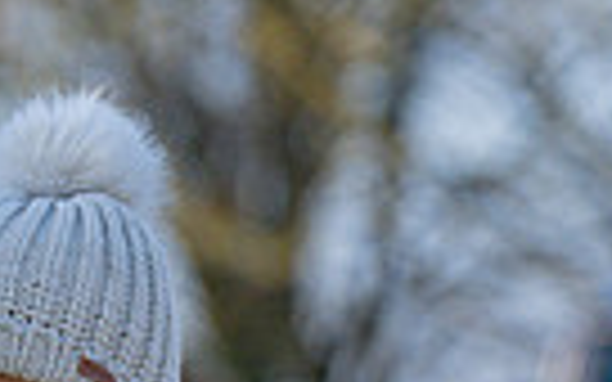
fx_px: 20599
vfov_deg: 1.1
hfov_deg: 1.7
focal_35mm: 1235
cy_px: 555
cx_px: -530
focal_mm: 150
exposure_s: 1/1000
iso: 400
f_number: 4
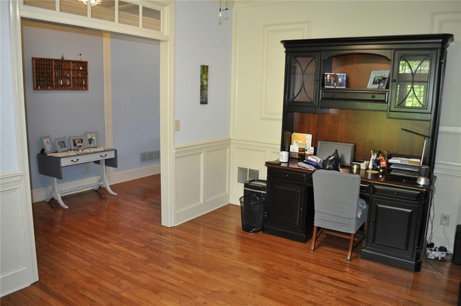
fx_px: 345
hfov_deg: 67.5
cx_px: 230
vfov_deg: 47.8
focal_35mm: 27
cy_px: 153
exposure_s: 1/60
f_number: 3.5
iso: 800
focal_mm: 18
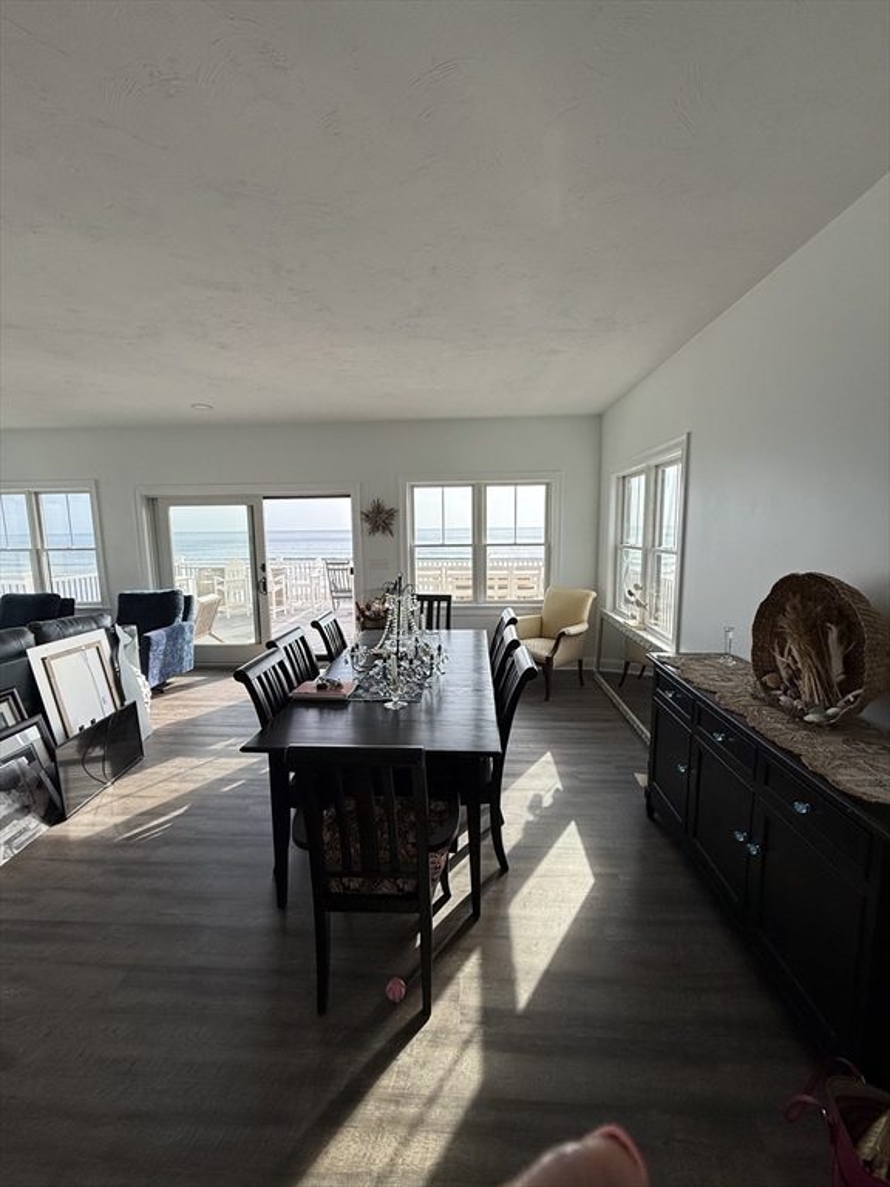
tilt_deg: -7.7
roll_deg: -0.1
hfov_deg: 85.7
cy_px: 594
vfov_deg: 102.1
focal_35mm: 14
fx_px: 480
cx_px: 445
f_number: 2.2
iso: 64
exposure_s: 1/411
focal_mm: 2.22
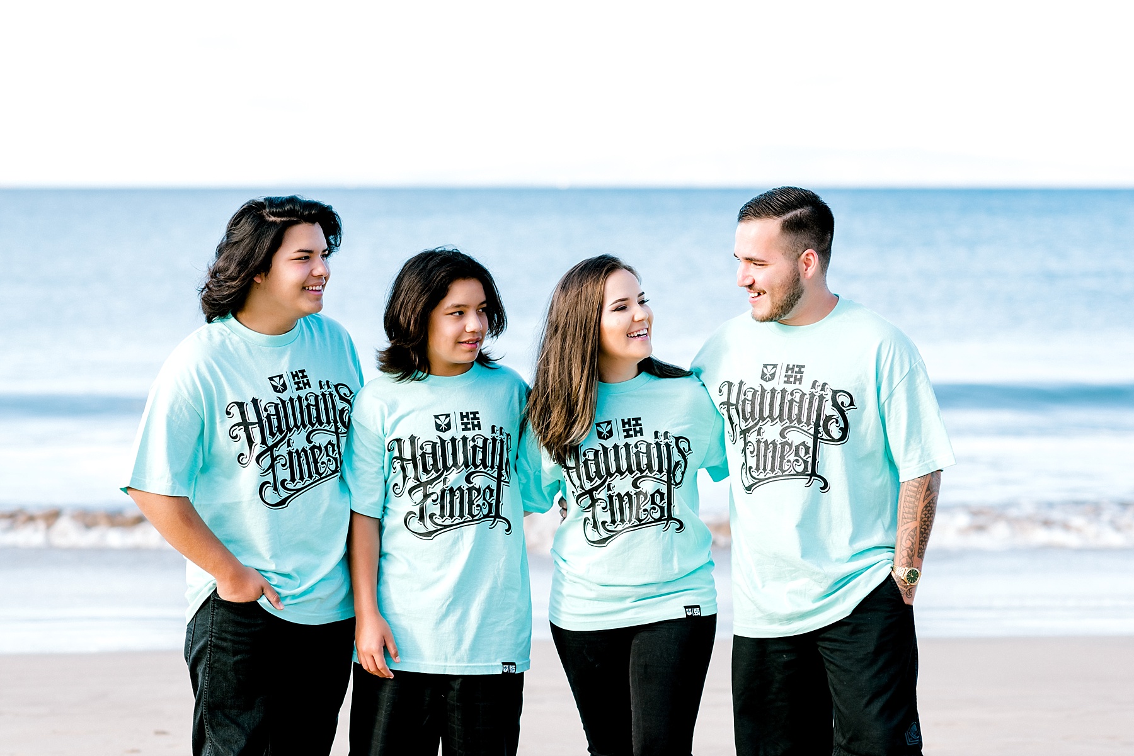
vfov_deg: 16.1
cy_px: 378
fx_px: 2678
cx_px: 567
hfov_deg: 23.9
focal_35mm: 85
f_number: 2.8
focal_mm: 85
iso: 200
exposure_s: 1/1000
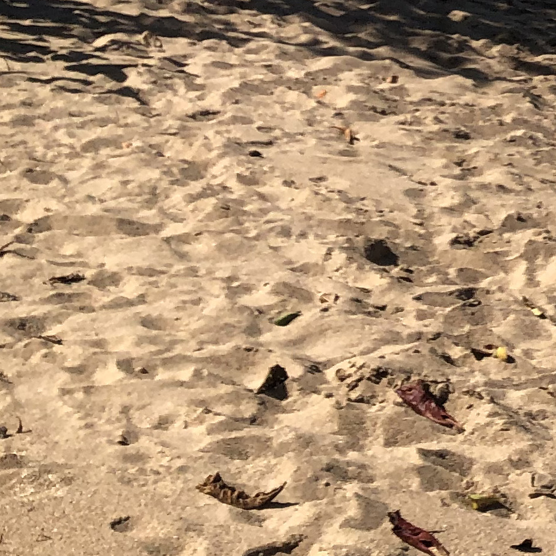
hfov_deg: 13.5
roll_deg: +1.0
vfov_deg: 15.0
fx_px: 1944
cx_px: 1181
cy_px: -304
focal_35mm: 107
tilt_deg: -1.2
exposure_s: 1/3205
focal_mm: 4
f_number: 1.8
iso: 20
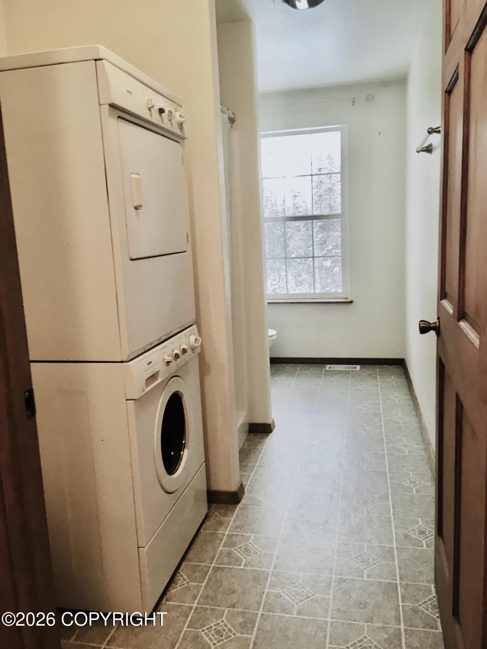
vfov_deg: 61.7
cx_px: 244
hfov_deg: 48.2
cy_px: 324
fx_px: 544
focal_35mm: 29
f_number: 2.2
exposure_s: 1/30
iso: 80
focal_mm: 4.15
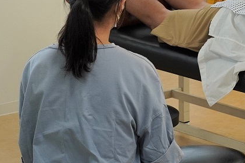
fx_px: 1360
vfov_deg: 6.8
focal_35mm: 200
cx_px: 275
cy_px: -65
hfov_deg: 10.2
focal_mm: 37
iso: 500
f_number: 4
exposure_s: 1/160
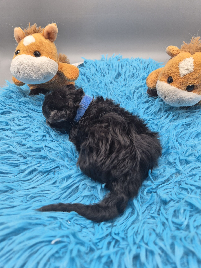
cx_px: 100
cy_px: 134
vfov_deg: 73.9
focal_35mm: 23
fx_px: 178
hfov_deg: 58.9
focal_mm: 5.4
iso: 25
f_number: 1.8
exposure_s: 1/155
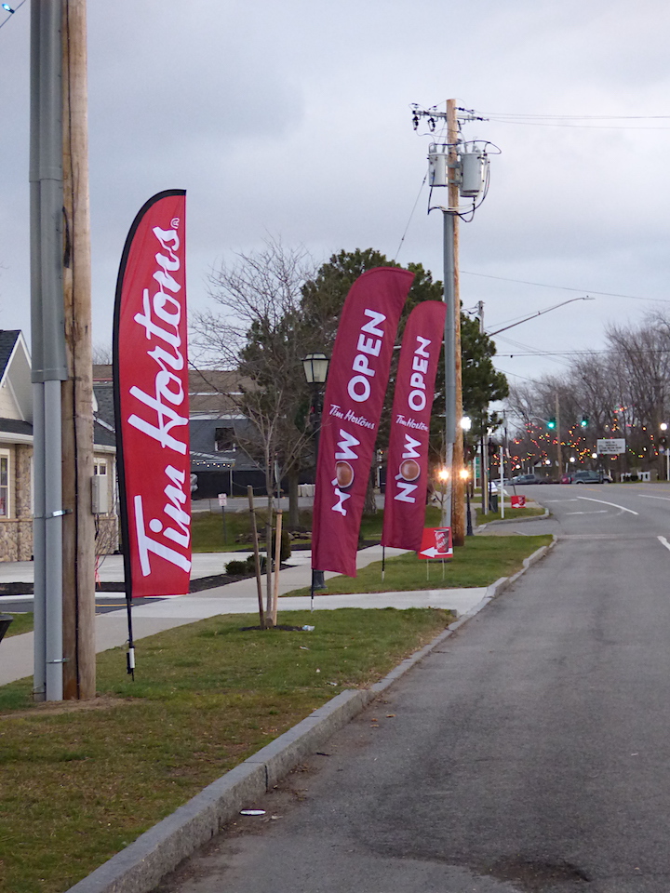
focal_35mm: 93
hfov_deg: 15.9
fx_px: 2400
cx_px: 335
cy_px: 446
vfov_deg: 21.1
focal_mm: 15.56
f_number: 4.6
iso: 800
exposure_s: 1/60
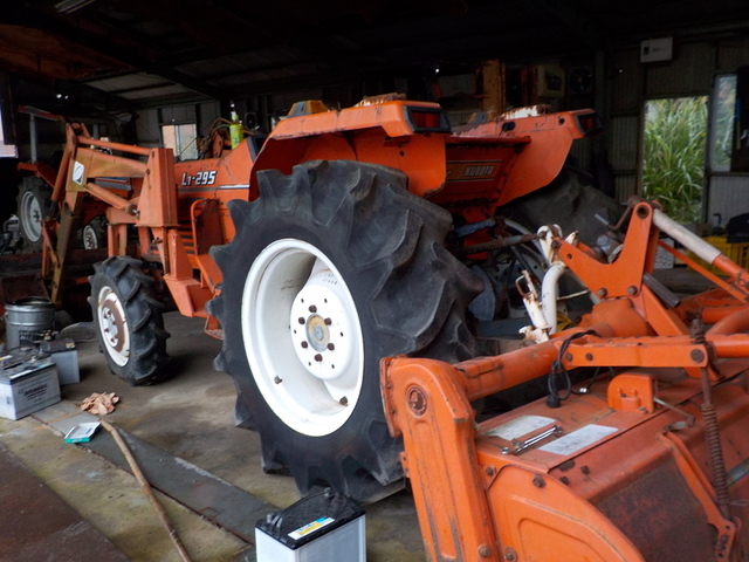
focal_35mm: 30
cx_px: 374
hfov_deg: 60.0
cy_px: 281
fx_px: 649
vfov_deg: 46.8
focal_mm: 4.1
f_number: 3.3
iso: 180
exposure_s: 1/30
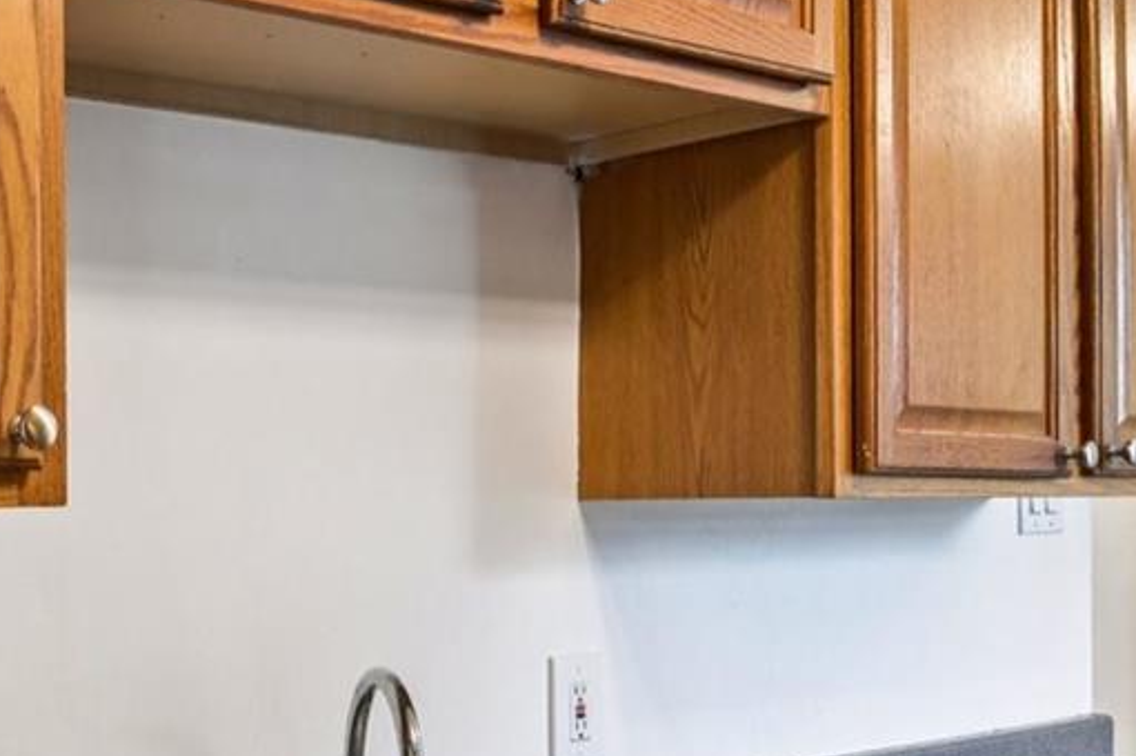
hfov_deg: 37.0
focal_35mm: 47
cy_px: 514
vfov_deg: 28.4
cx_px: -36
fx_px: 1482
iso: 400
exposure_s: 1/8
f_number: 8
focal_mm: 15
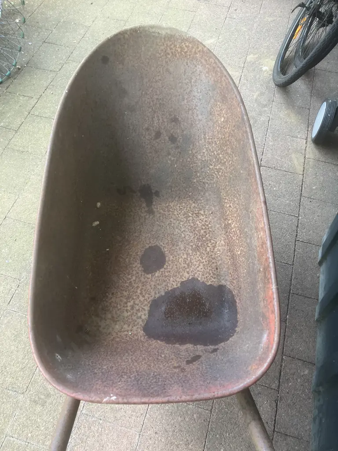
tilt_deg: -56.3
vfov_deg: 63.4
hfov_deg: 49.7
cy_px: 226
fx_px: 365
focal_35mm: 28
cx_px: 169
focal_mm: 3.99
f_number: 1.8
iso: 80
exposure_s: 1/114
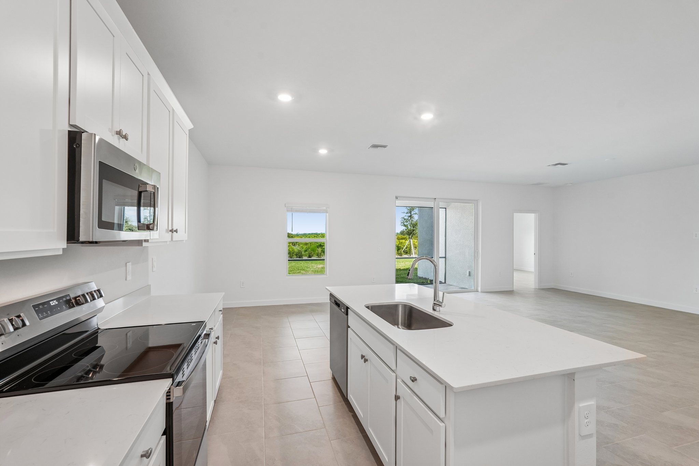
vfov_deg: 72.0
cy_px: 233
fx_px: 320
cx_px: 350
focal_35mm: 16
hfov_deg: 95.0
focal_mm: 16.5
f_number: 8
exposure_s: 1/25
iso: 400
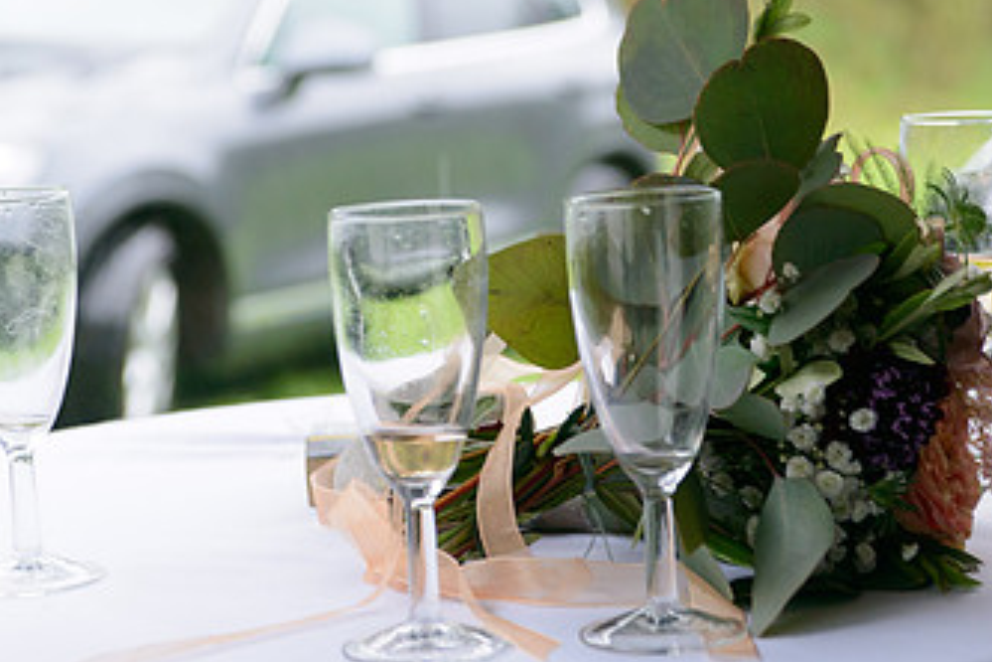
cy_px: 315
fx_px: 3362
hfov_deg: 16.8
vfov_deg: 11.2
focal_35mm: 122
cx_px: 477
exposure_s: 1/125
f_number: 5.6
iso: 800
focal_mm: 70
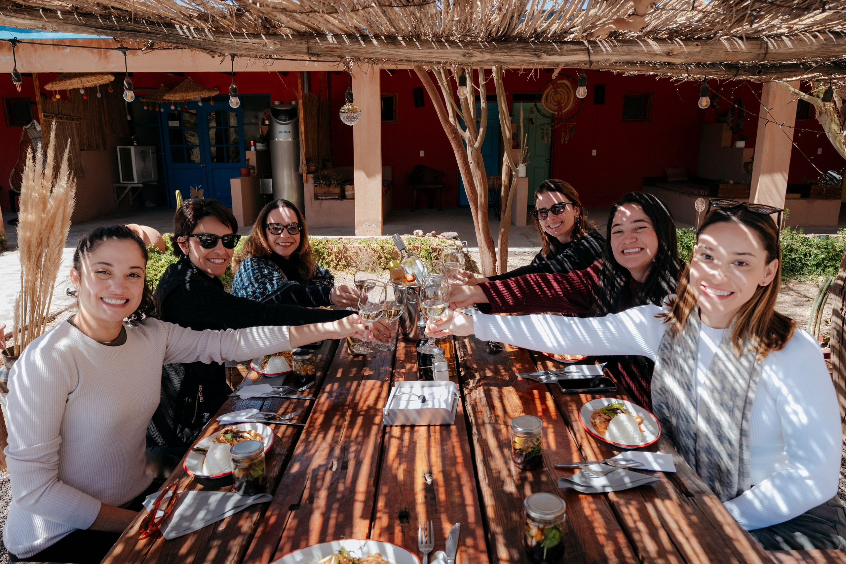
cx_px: 416
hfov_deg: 72.1
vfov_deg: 51.8
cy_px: 281
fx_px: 581
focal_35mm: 25
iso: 800
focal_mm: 24
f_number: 6.3
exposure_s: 1/320
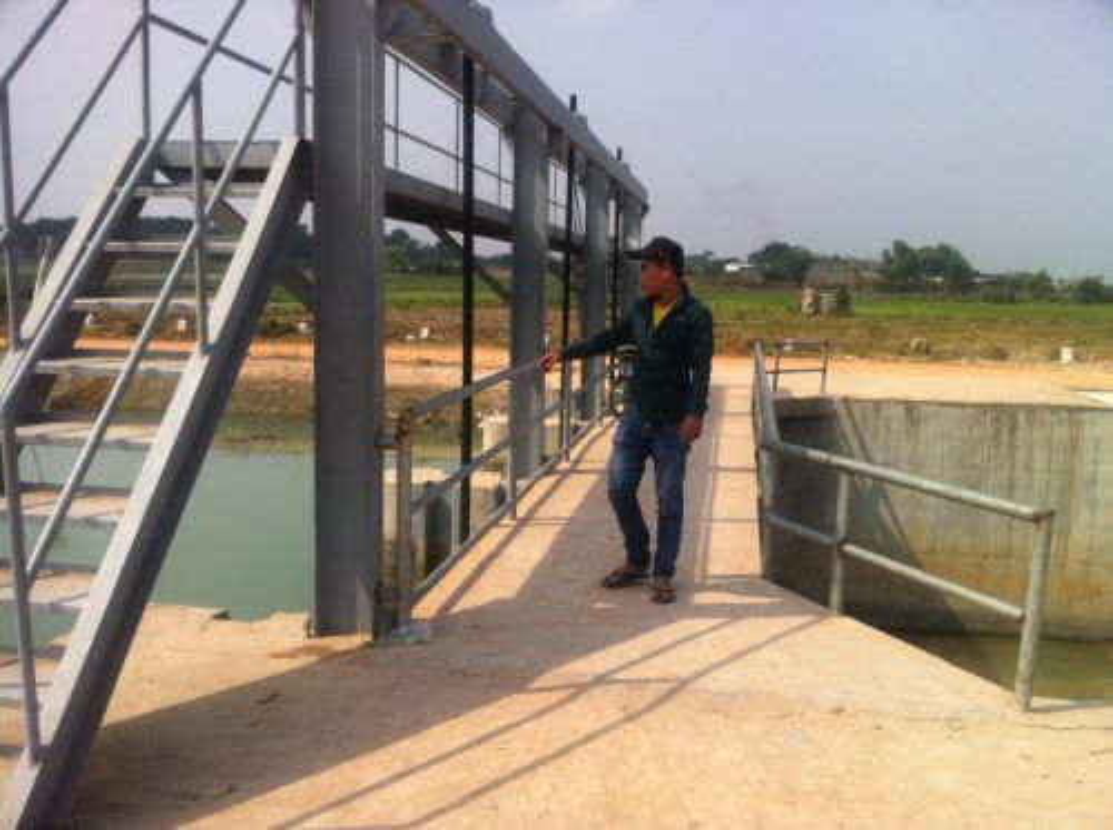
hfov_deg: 52.7
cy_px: 415
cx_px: 556
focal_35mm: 35
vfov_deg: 40.6
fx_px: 1123
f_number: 2.8
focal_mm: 3.85
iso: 80
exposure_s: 1/1436
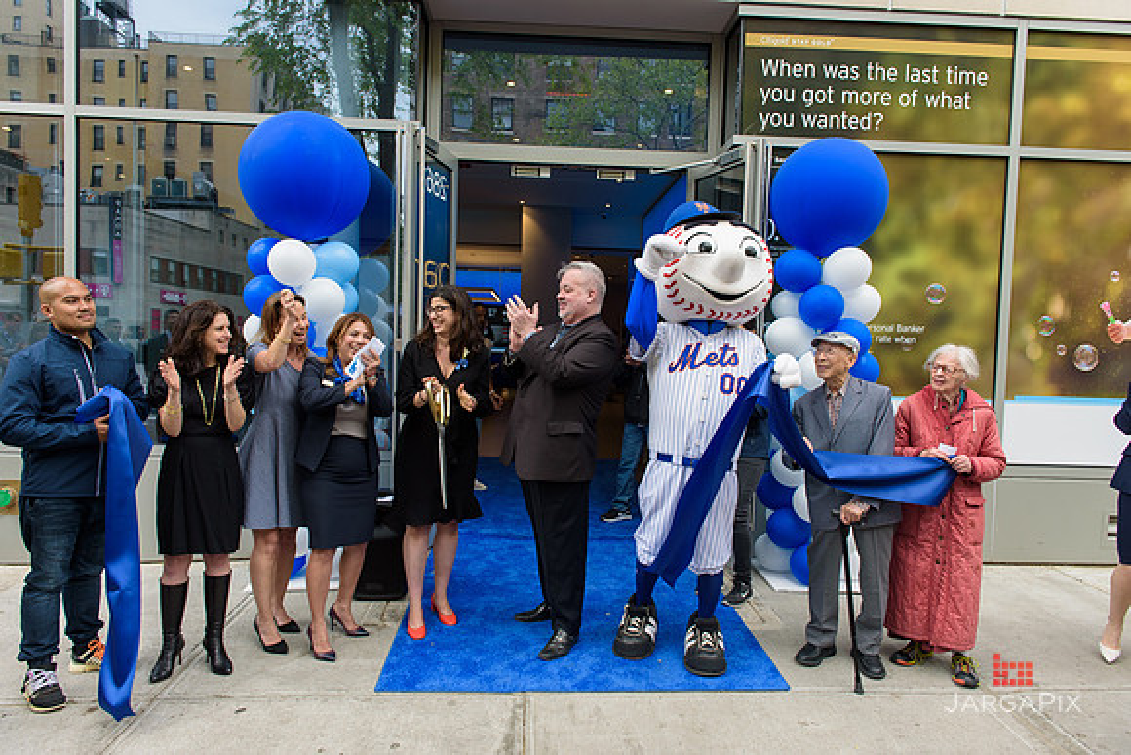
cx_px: 566
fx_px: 754
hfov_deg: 73.7
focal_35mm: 24
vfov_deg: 53.2
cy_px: 378
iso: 200
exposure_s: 1/250
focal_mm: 24
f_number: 5
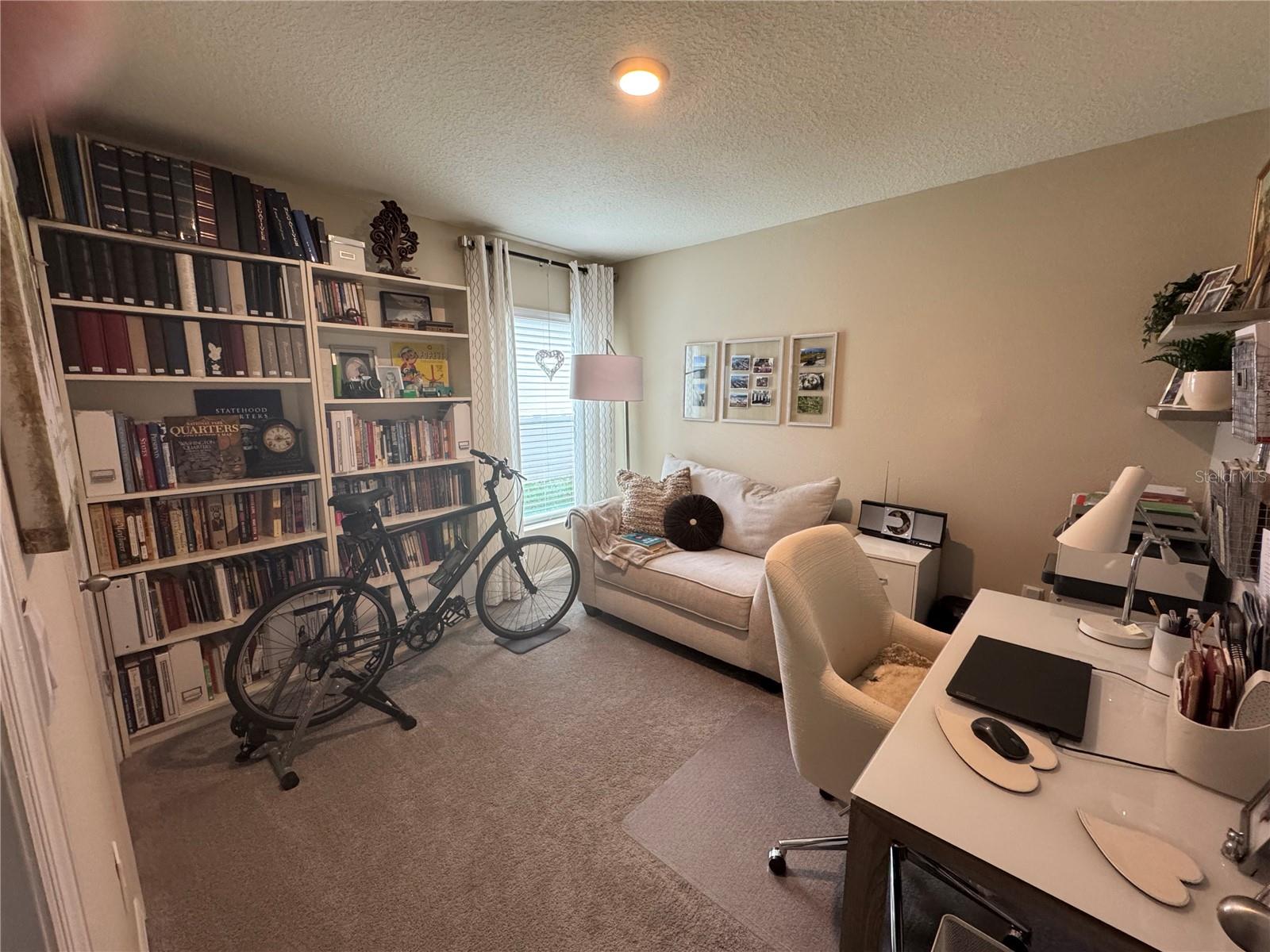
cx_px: 635
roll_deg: -0.5
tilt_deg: -9.9
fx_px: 514
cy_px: 476
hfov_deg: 102.1
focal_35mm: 14
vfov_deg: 85.7
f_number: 2.2
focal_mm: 2.22
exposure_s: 1/120
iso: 320
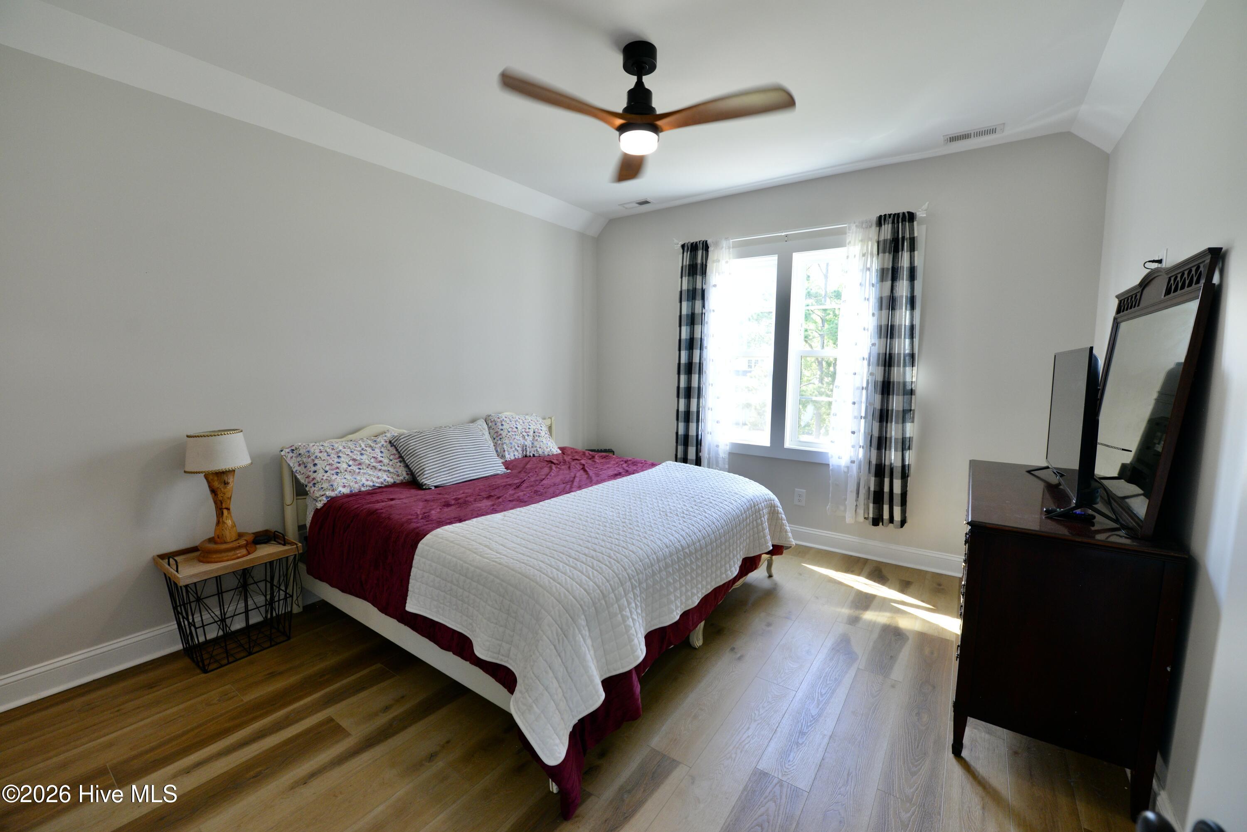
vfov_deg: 81.2
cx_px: 624
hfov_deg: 104.2
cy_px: 416
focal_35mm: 14
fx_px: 485
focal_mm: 14
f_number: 5
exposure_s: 1/100
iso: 800
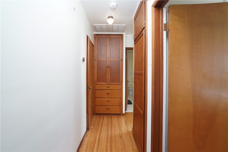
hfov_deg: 100.4
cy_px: 76
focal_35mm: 15
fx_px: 95
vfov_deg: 77.3
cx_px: 114
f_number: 11
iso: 250
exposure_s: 1/80
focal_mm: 10
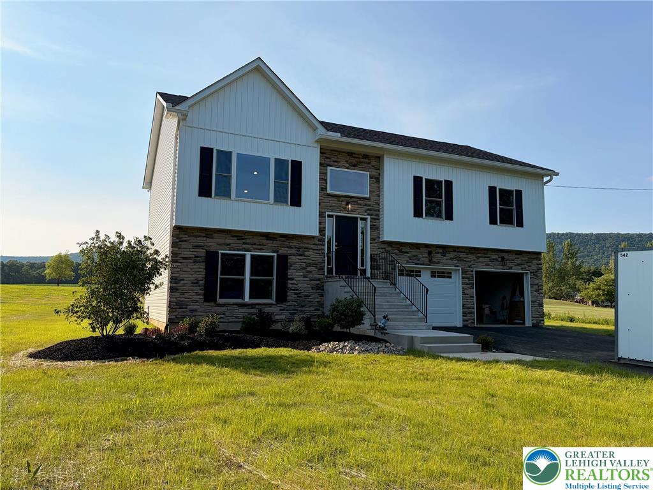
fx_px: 490
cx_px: 326
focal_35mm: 26
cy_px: 245
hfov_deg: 67.3
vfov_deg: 53.1
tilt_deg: +7.2
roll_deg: +1.1
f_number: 1.6
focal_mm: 5.96
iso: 50
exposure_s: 1/3448
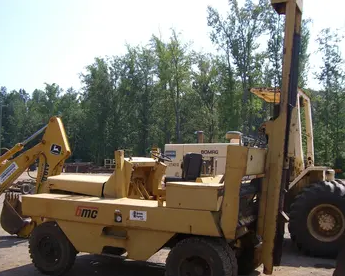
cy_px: 149
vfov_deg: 34.9
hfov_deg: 42.9
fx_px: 439
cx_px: 162
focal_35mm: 43
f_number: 4.3
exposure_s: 1/400
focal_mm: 6.2
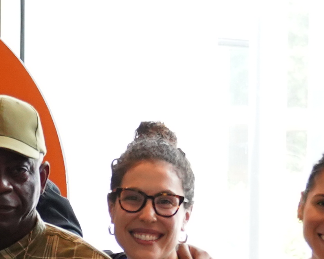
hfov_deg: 8.0
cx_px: 0
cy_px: 359
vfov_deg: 6.4
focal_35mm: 239
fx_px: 2292
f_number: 2.8
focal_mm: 35
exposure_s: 1/125
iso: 2500
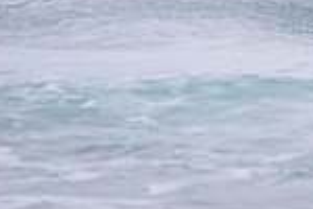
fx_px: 20587
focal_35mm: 2368
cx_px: 717
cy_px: -120
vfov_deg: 0.6
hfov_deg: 0.9
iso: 1400
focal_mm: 500
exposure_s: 1/2000
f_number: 5.6
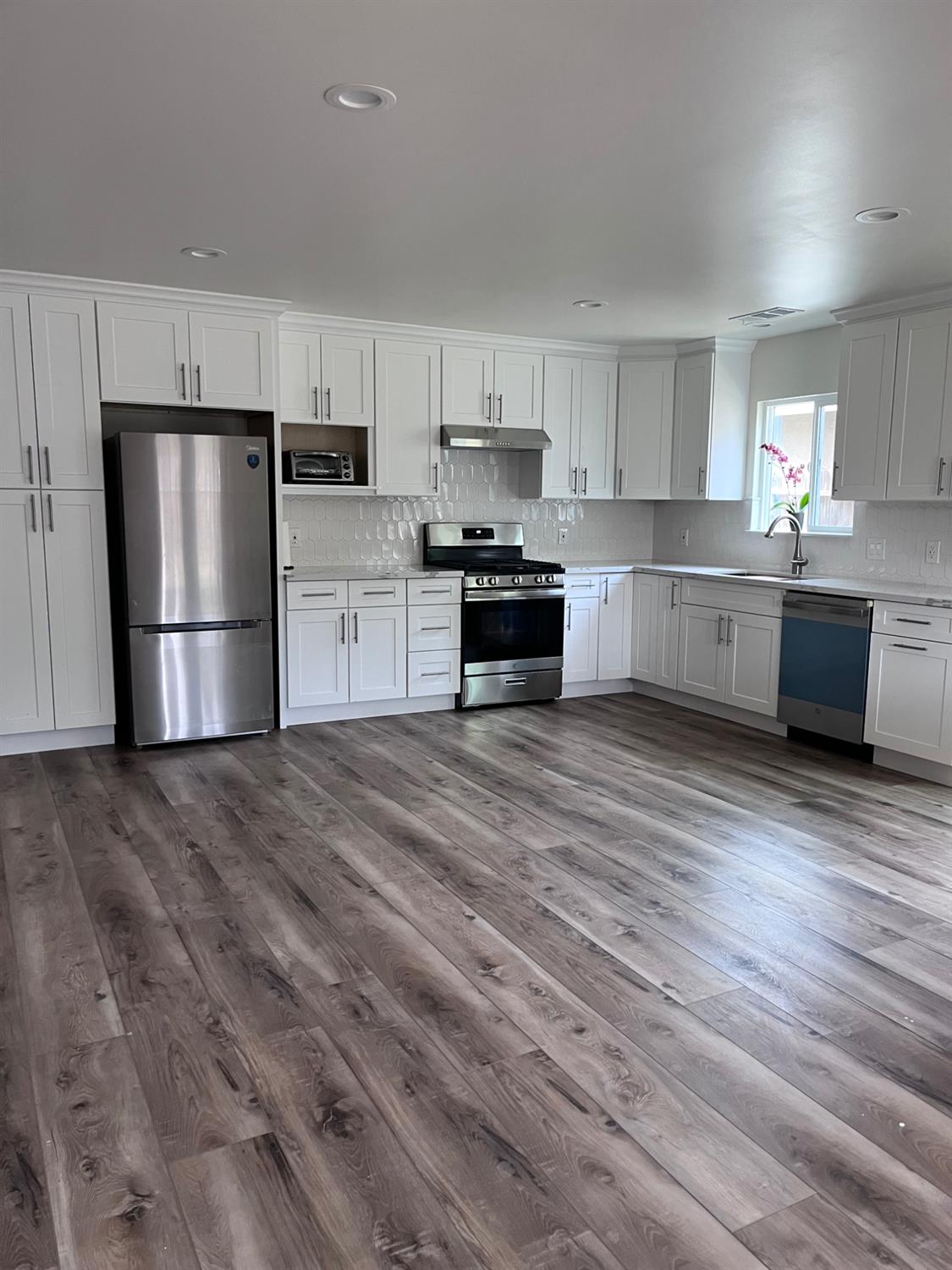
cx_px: 476
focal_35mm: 26
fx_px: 953
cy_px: 635
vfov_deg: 67.3
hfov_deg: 53.1
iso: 125
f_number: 1.6
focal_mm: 5.1
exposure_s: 1/84
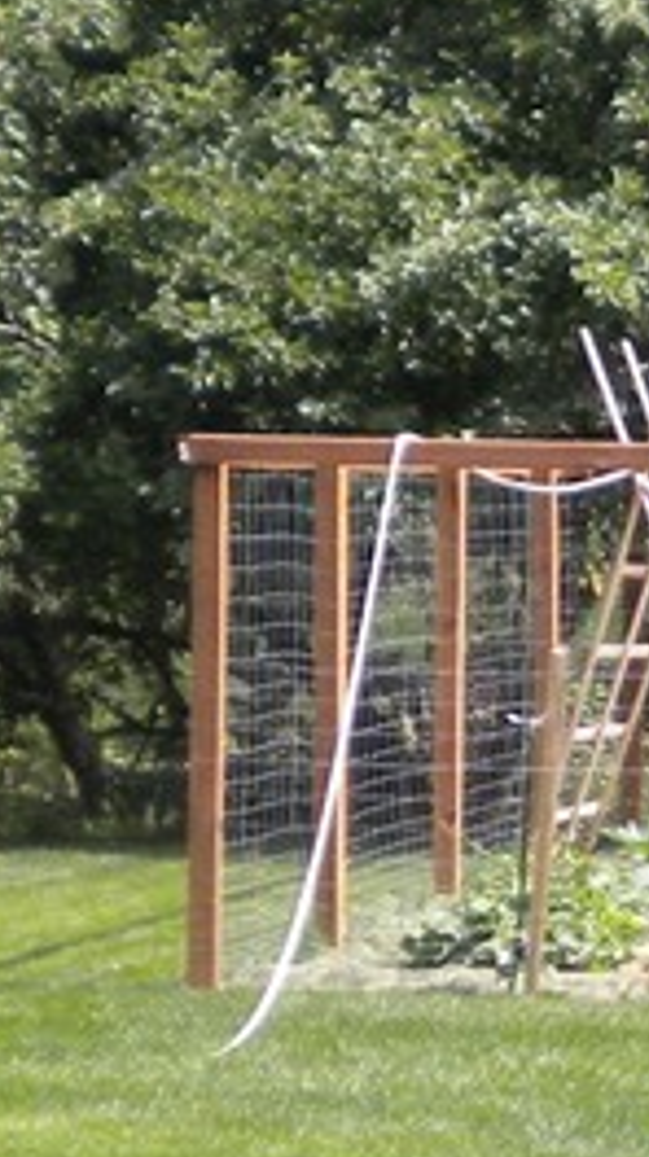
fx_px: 6748
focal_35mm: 220
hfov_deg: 5.4
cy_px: 723
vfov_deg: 9.8
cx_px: 1131
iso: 80
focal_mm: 9.3
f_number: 5.6
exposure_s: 1/412
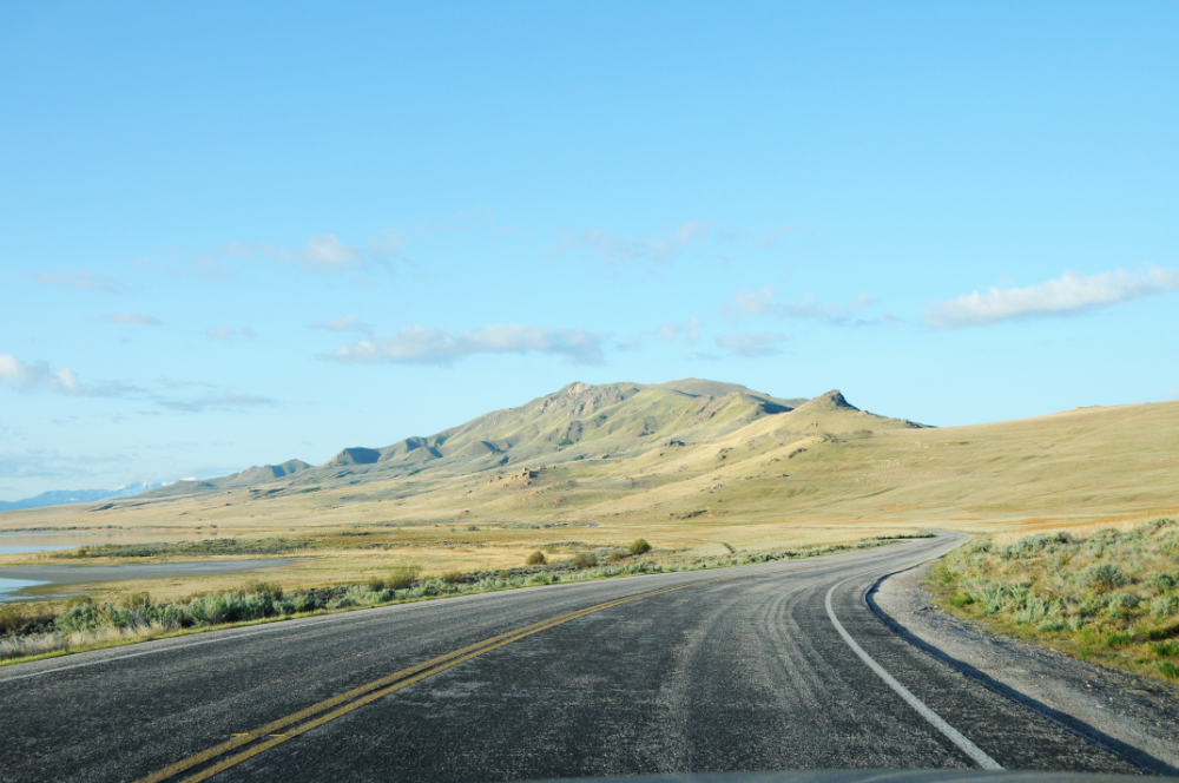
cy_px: 392
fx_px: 1276
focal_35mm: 39
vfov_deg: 34.1
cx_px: 590
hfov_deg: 49.6
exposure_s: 1/400
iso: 320
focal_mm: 26
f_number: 9
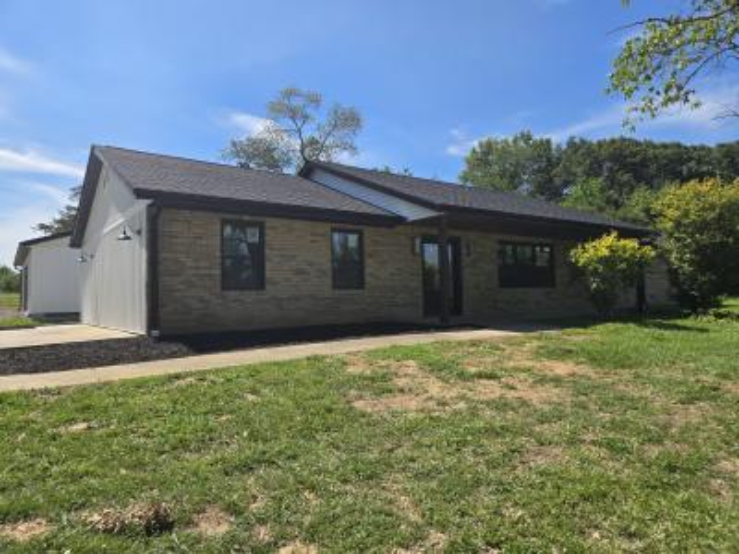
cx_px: 370
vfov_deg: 58.9
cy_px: 277
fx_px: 491
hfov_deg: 73.9
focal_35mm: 23
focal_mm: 5.4
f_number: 1.8
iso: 25
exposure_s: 1/1849
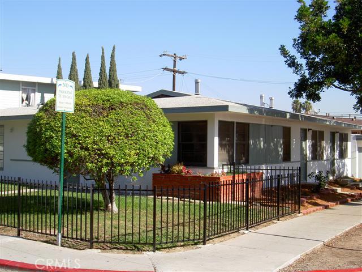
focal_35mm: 55
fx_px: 575
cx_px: 181
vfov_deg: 26.6
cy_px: 136
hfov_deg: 34.9
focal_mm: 11.3
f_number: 5.5
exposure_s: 1/200
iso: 100
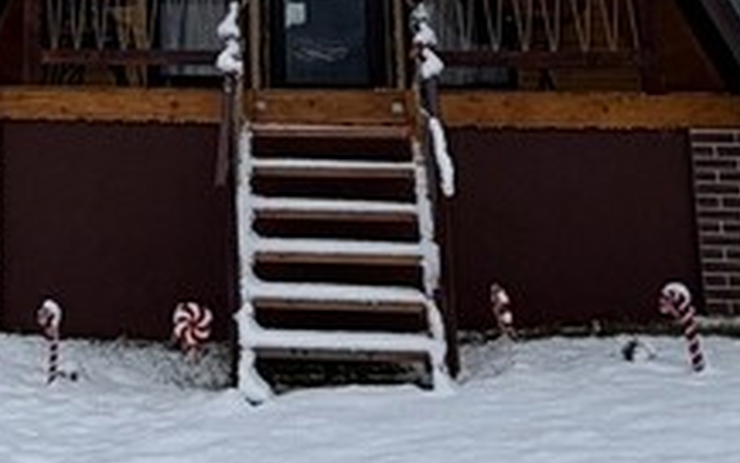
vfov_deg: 16.9
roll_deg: -1.1
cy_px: -235
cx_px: 10
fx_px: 1413
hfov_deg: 27.7
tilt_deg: +15.6
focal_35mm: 70
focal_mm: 2.22
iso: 40
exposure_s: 1/751
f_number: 2.2
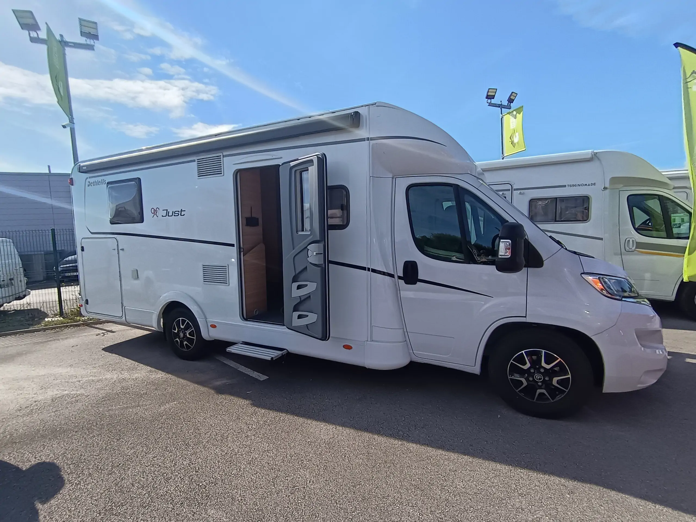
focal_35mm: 17
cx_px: 348
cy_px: 261
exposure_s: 1/1016
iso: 105
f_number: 2.2
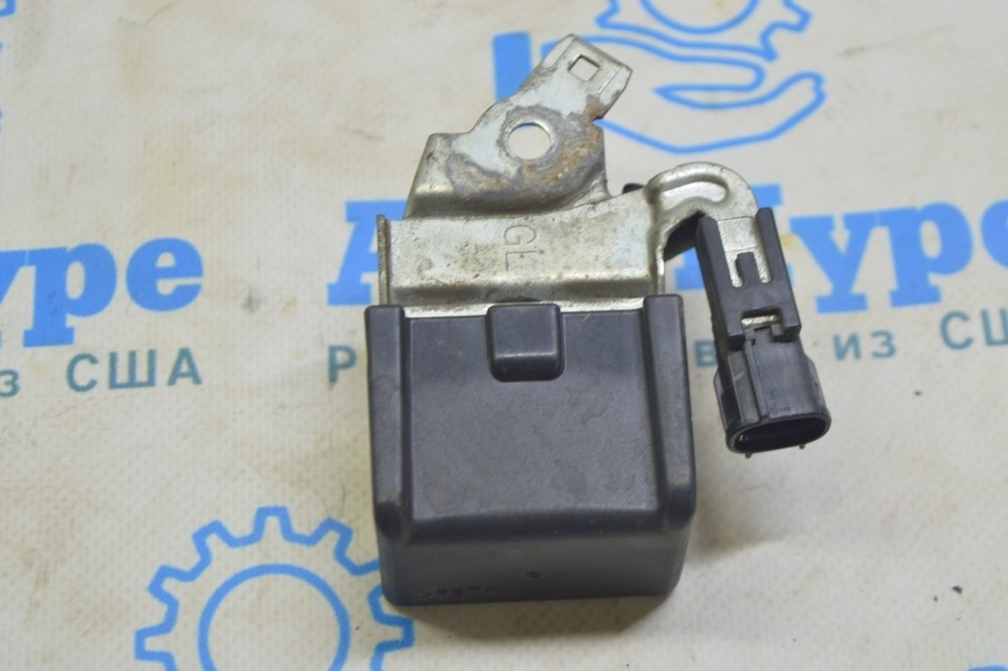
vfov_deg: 16.5
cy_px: 336
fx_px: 2308
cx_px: 504
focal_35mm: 82
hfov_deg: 24.6
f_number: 5.6
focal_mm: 55
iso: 400
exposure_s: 1/20
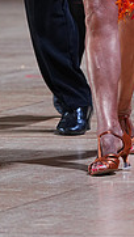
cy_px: -113
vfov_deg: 4.6
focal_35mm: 471
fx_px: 2971
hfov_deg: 2.6
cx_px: 77
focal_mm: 140
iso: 1250
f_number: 4
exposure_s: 1/500
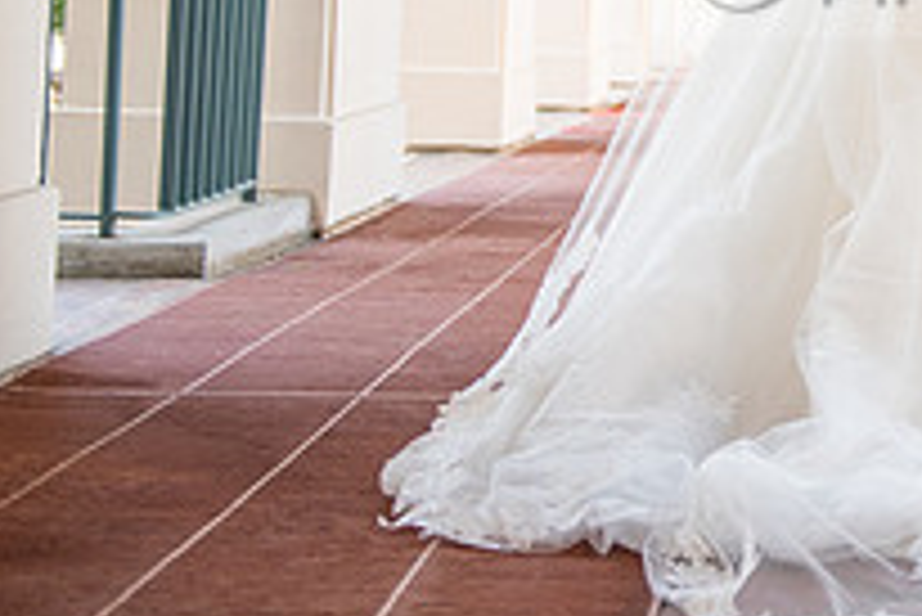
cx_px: 1048
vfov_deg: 13.2
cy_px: -70
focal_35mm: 102
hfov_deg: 19.1
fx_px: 2614
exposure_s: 1/160
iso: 500
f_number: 2.8
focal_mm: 36
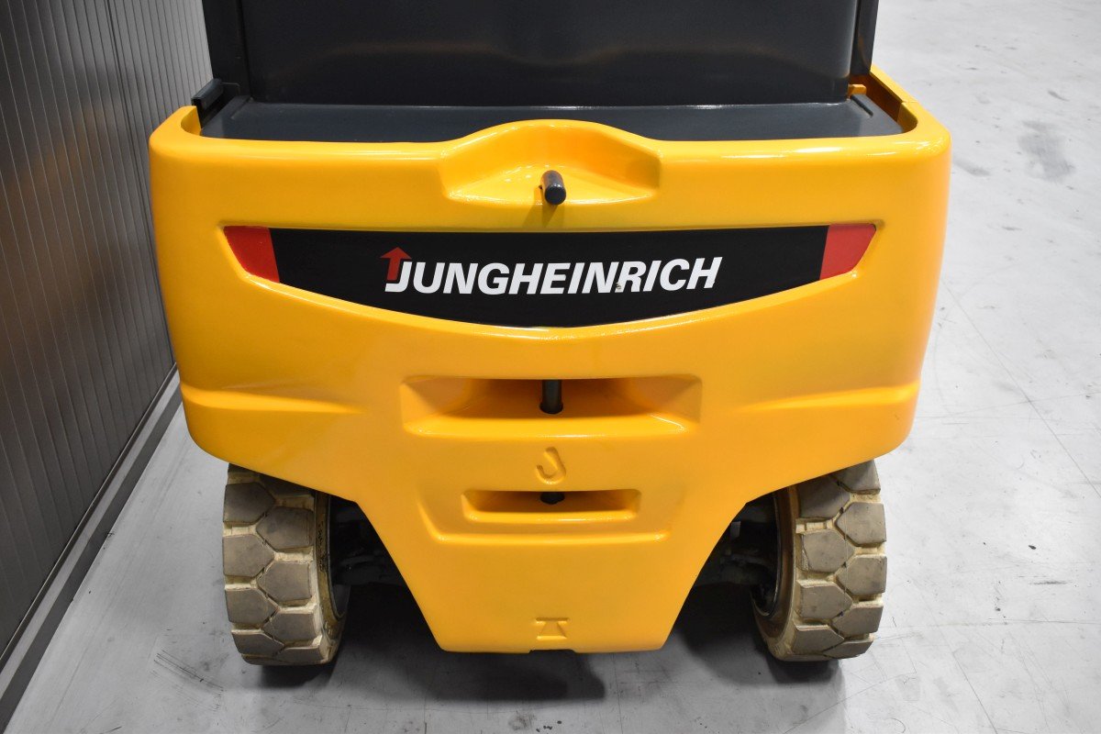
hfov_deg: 53.1
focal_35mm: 36
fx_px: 1101
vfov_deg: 36.9
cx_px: 550
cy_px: 367
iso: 1600
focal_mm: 24
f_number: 5
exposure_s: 1/50
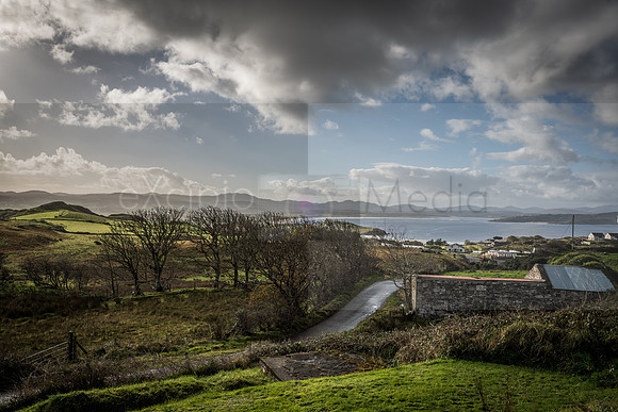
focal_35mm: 27
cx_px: 320
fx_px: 464
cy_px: 212
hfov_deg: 67.3
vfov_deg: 47.9
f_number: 8
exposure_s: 1/500
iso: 50
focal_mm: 26
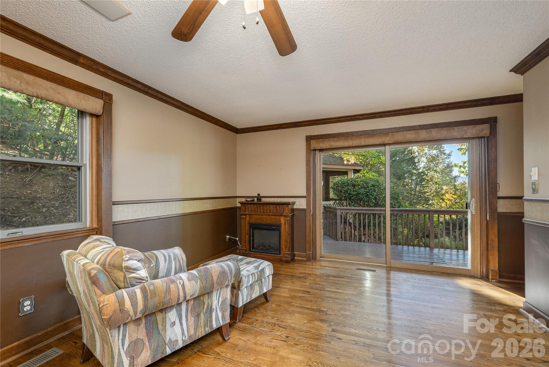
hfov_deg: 104.2
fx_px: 214
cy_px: 184
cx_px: 274
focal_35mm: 14
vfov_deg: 81.3
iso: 320
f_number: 7.1
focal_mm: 14
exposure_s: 1/40
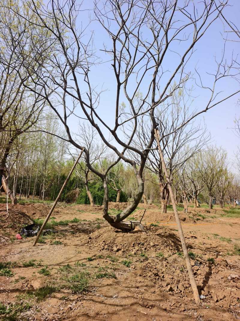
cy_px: 160
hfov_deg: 58.9
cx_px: 120
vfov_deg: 73.9
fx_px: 213
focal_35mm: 23
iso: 72
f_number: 1.57
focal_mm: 5.6
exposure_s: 1/2000
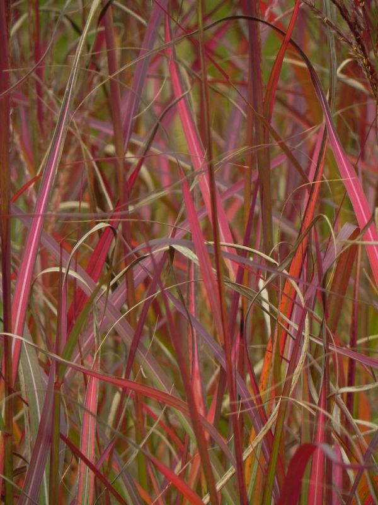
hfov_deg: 2.5
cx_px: 189
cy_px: 252
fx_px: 8809
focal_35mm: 605
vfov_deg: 3.3
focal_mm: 107.6
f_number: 5
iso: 160
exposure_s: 1/80
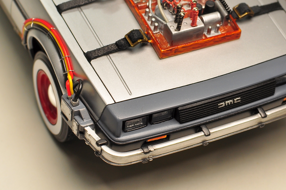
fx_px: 841
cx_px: 189
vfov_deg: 12.7
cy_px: 8
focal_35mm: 106
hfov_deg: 19.2
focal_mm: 35
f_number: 7.1
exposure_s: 1/125
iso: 200
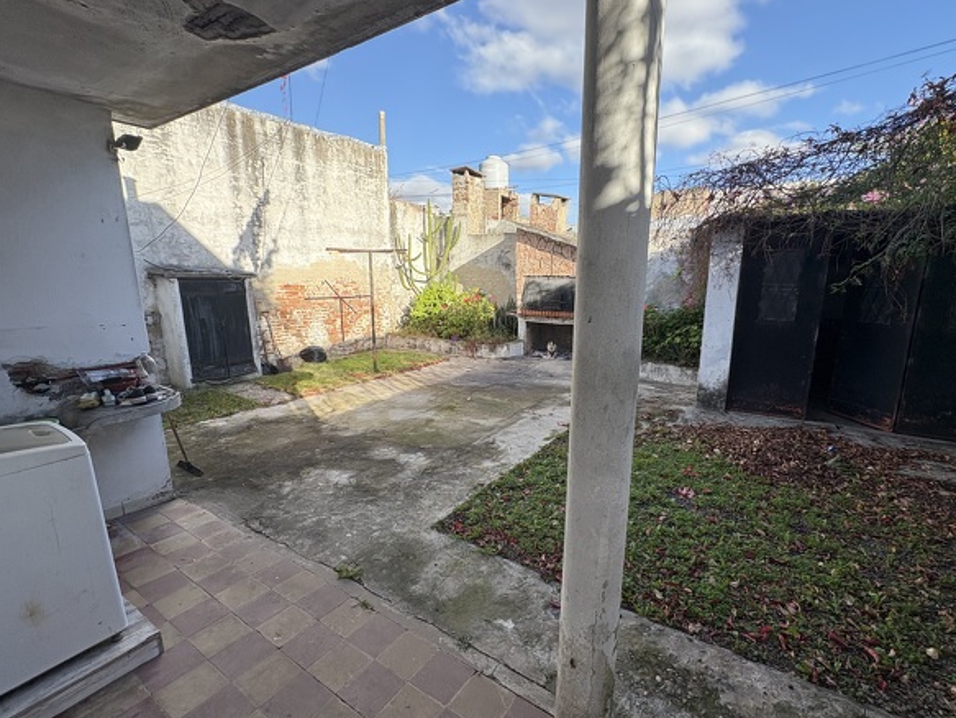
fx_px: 442
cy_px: 370
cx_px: 498
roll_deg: +0.0
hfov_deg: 94.4
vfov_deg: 78.1
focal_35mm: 16
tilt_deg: -11.5
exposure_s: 1/600
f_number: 2.2
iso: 50
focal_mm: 2.22
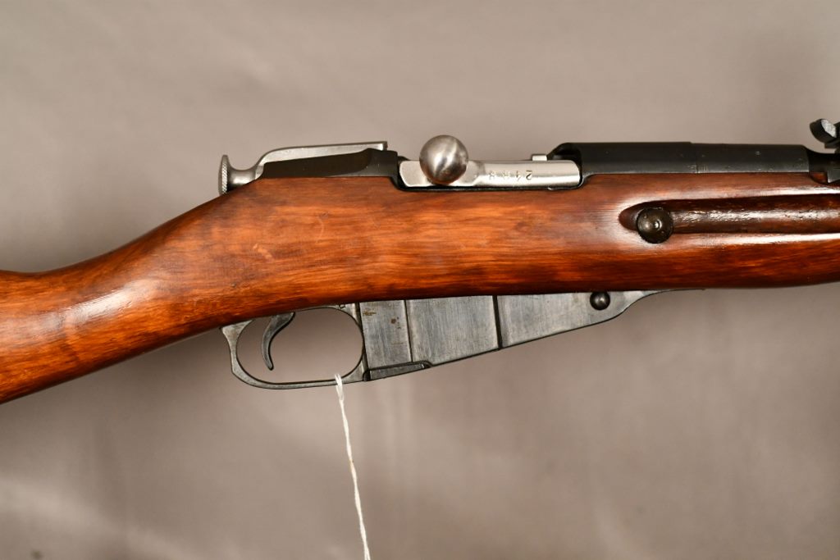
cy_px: 280
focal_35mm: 90
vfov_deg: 15.2
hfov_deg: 22.6
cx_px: 420
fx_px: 2100
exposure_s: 1/250
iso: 2200
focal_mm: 60
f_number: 3.2
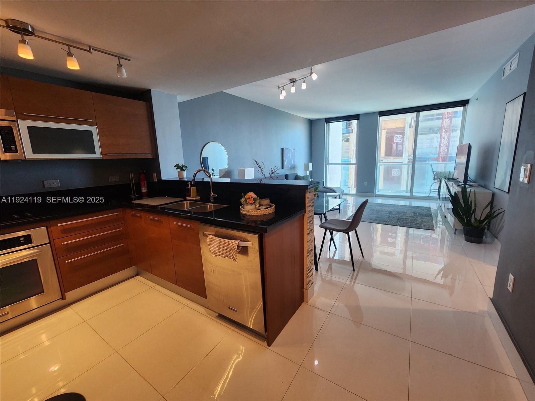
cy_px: 200
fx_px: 201
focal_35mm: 13
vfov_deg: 89.9
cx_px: 268
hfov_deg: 106.2
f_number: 2.2
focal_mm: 2.2
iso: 200
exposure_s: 1/60
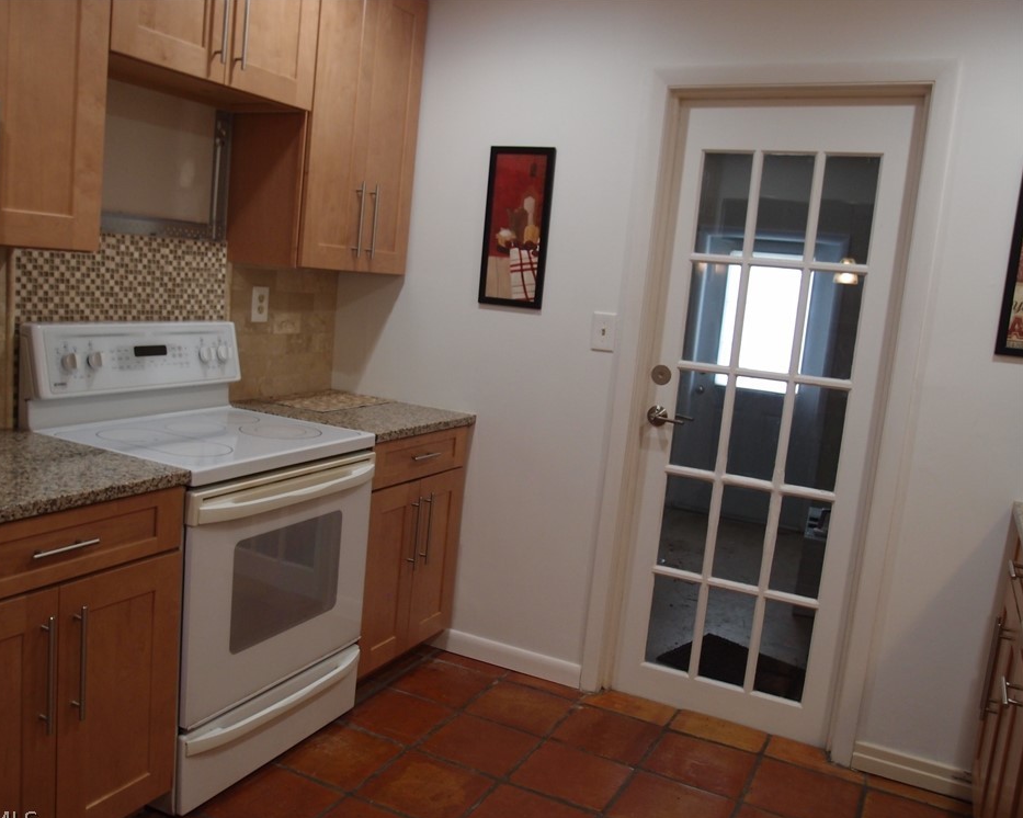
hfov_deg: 58.7
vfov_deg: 48.5
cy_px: 418
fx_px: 908
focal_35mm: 30
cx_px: 463
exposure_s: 1/60
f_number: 1.8
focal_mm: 6
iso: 125
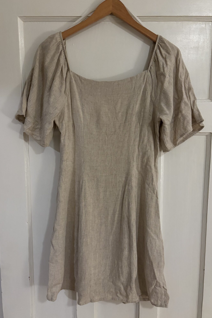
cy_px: 159
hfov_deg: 46.4
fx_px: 247
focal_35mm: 28
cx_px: 99
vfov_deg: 65.5
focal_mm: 5.96
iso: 400
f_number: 1.6
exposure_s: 1/40
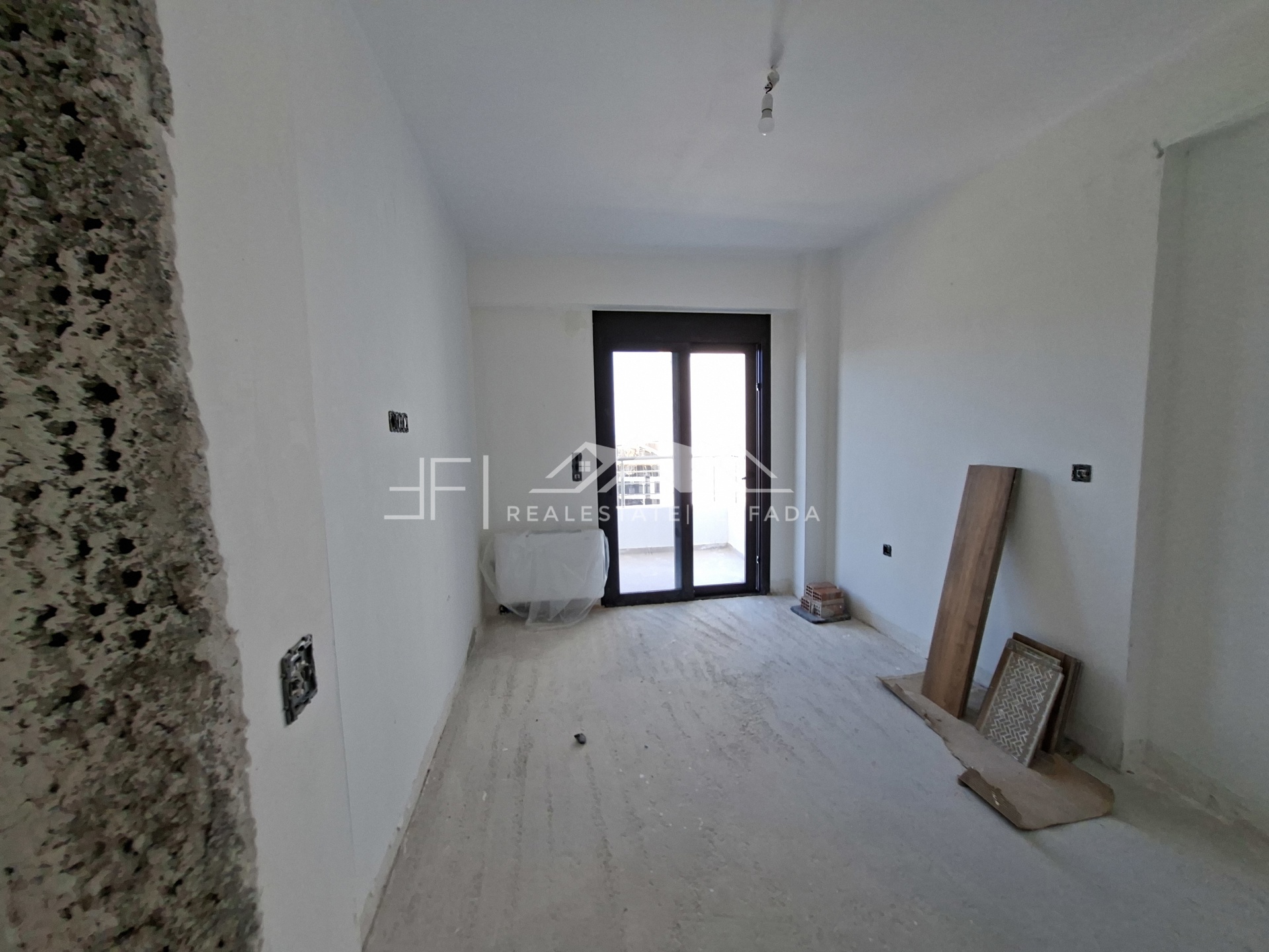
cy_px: 476
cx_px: 634
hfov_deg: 106.2
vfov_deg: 89.9
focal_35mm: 13
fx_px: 477
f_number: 2.2
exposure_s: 1/120
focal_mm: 1.74
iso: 40
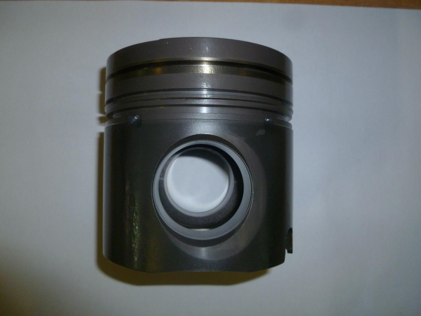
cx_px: 210
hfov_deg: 63.4
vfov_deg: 49.7
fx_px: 341
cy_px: 158
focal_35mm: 28
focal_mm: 5
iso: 200
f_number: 3.3
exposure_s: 1/30
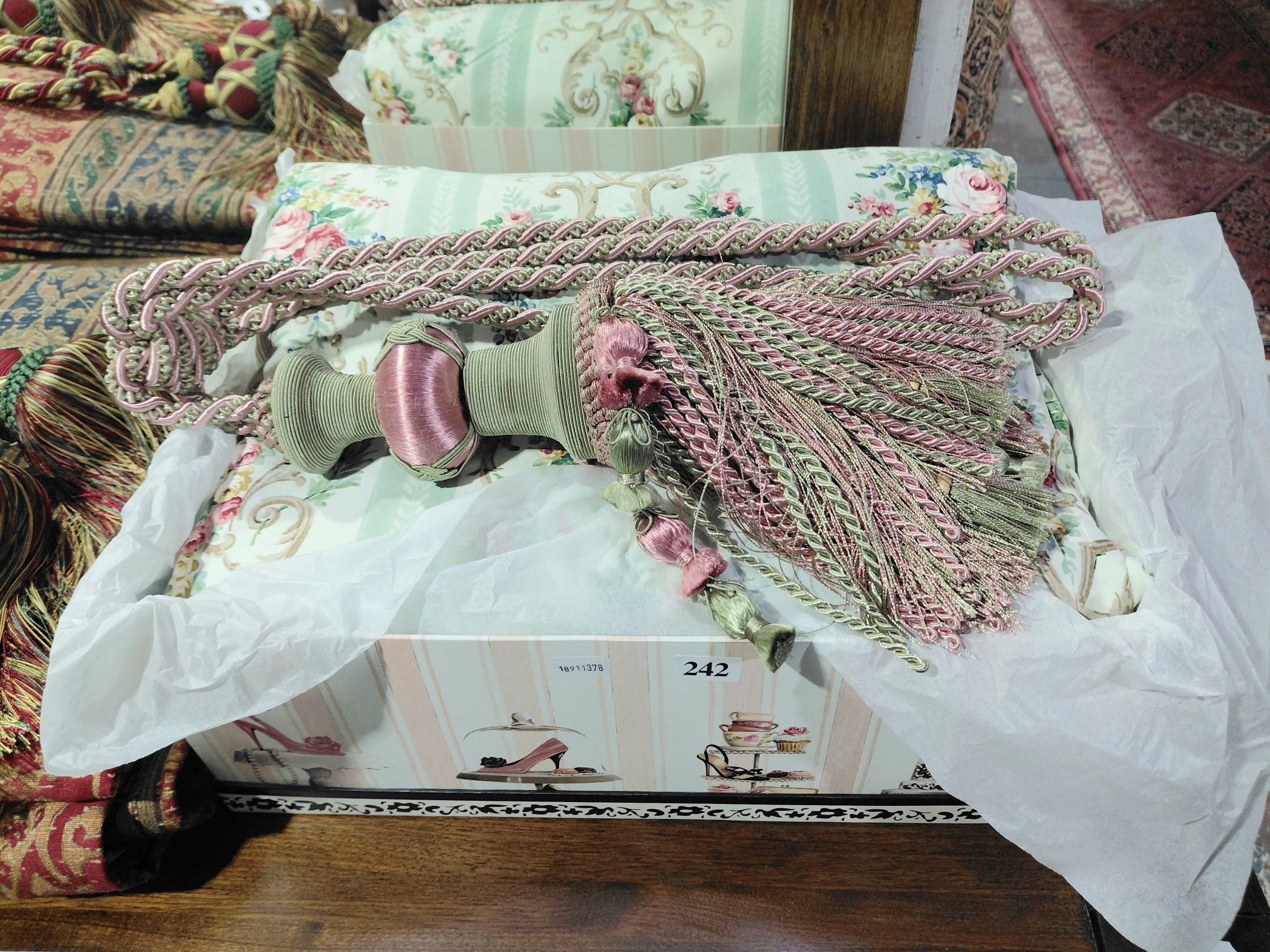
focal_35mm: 25
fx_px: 917
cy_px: 476
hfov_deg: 69.4
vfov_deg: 54.9
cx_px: 635
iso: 125
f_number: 1.8
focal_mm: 4.69
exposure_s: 1/120
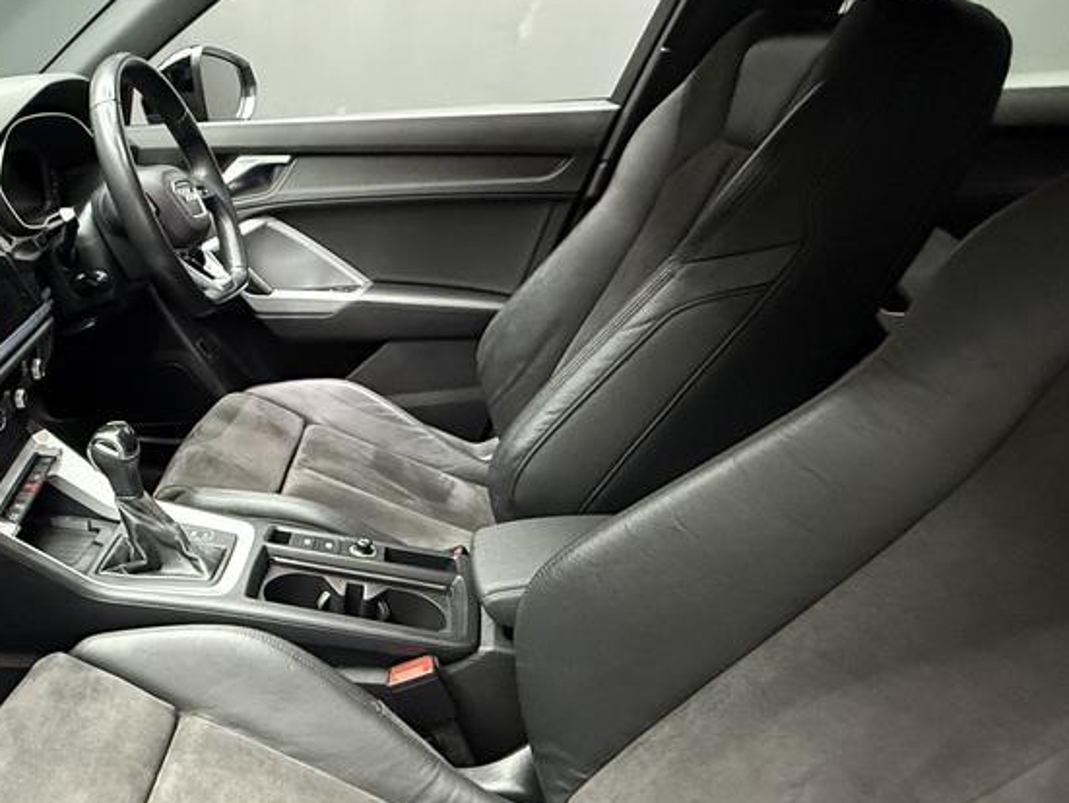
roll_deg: +1.3
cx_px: 159
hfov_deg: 59.8
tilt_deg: -27.0
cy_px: 485
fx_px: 803
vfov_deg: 52.7
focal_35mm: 26
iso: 1000
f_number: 2.2
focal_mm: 2.22
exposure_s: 1/33
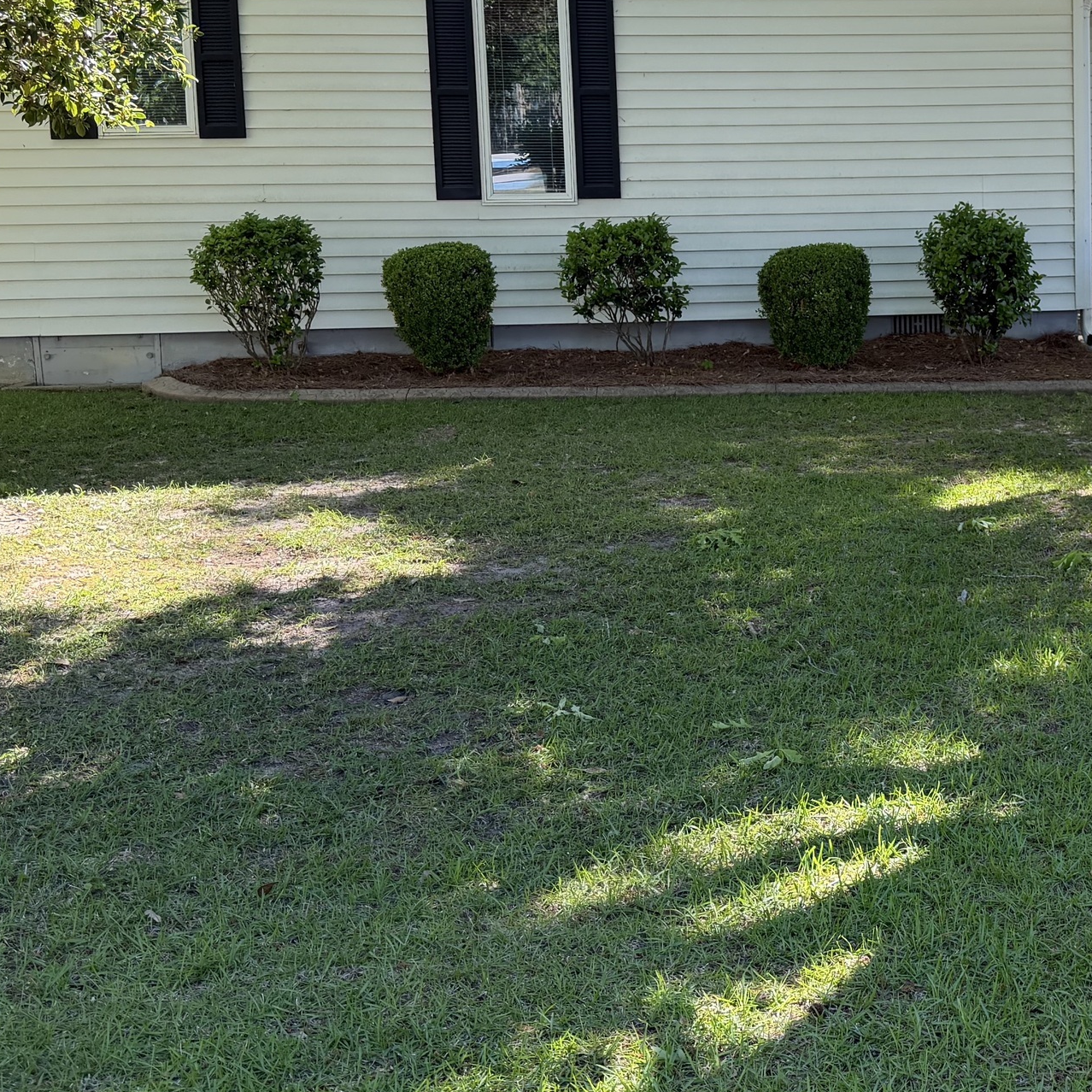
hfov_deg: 31.9
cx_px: 961
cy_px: 373
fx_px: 1820
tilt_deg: -5.3
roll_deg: +1.3
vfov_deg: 33.1
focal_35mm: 51
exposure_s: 1/575
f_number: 1.78
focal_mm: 6.76
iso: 100
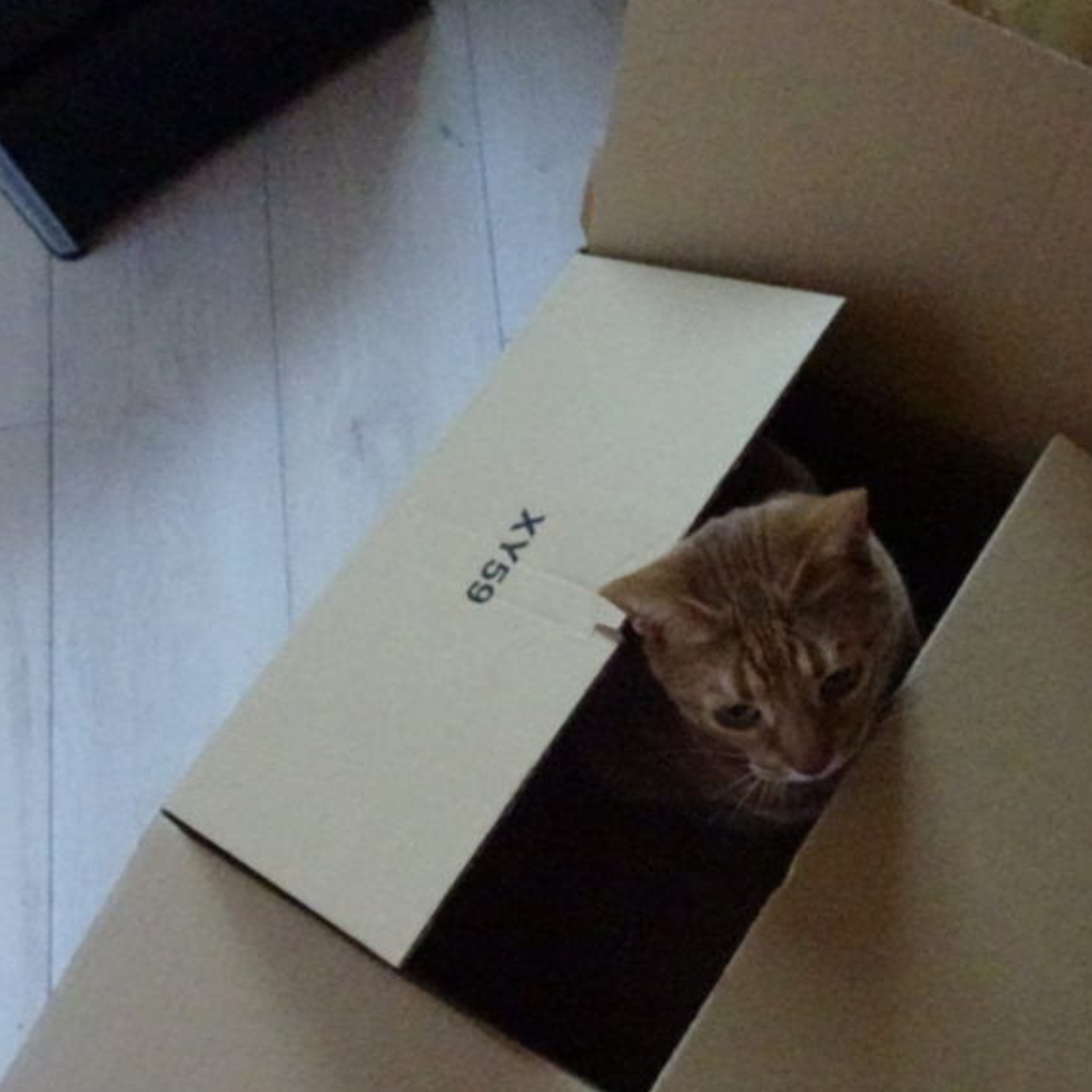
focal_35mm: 38
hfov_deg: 43.2
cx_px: 731
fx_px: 1356
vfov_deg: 43.3
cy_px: 720
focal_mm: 4.1
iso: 3200
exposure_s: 1/100
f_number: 3.5
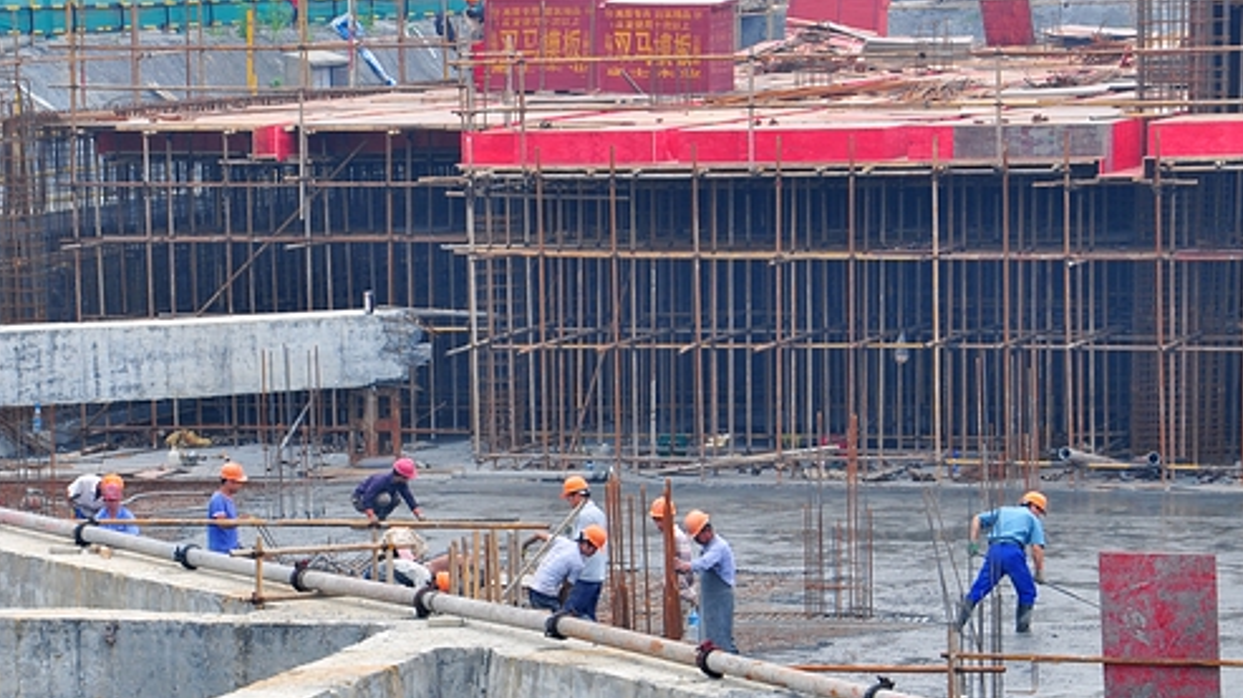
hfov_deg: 13.2
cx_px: 560
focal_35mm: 163
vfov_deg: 7.5
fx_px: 5359
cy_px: 449
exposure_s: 1/80
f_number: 13
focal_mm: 85
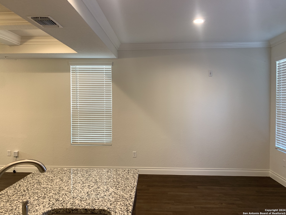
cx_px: 143
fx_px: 215
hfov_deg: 67.3
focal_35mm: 26
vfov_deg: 53.1
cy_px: 108
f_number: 1.8
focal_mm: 4.25
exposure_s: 1/60
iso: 100
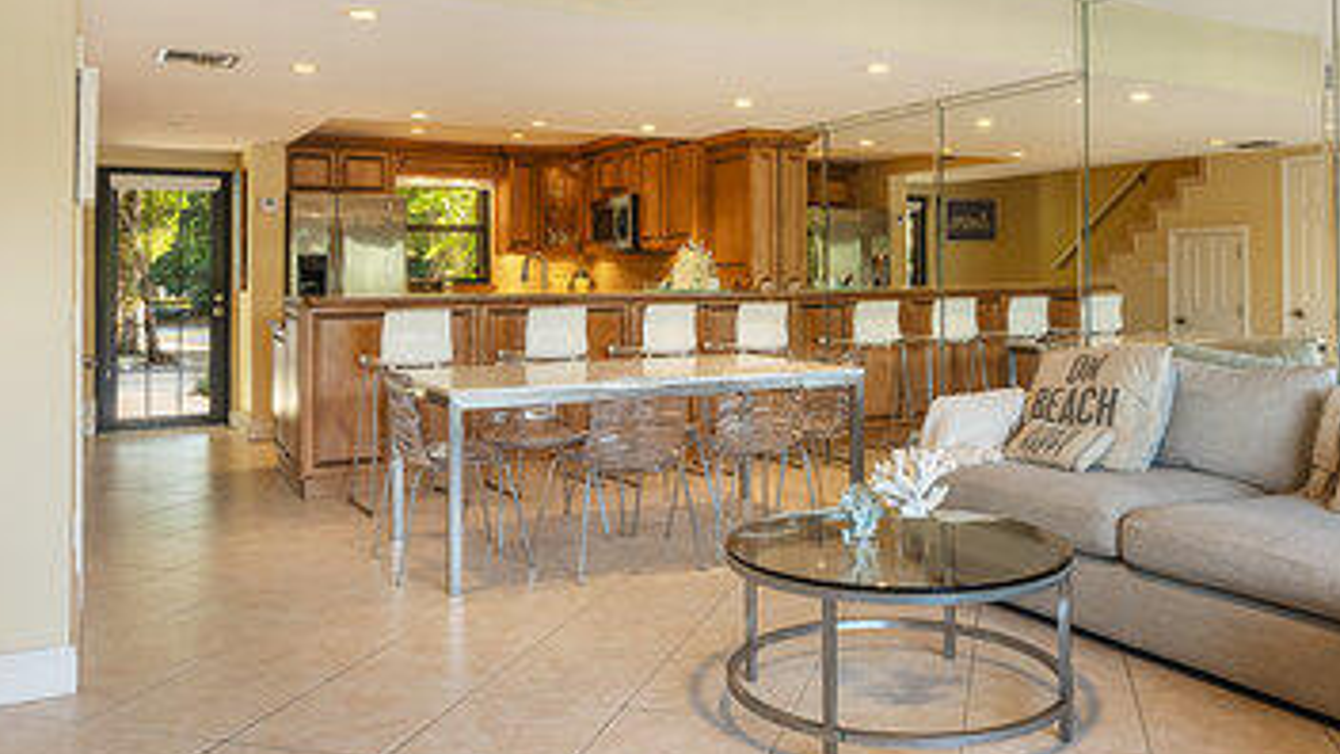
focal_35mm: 31
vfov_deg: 37.4
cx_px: 735
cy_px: 263
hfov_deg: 62.5
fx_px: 1101
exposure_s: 1/1.67
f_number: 11
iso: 100
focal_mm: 16
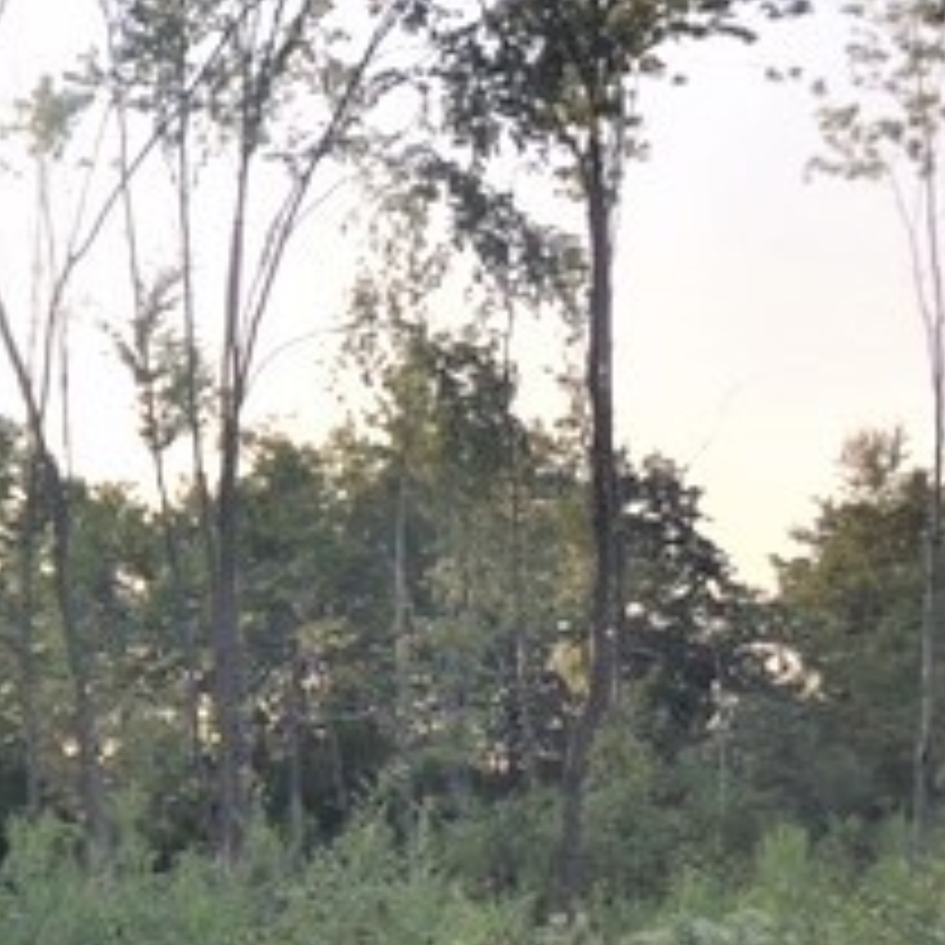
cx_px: -405
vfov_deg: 22.1
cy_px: 662
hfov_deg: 19.7
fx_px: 2409
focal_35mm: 78
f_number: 2.2
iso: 25
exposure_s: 1/601
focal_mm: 4.15
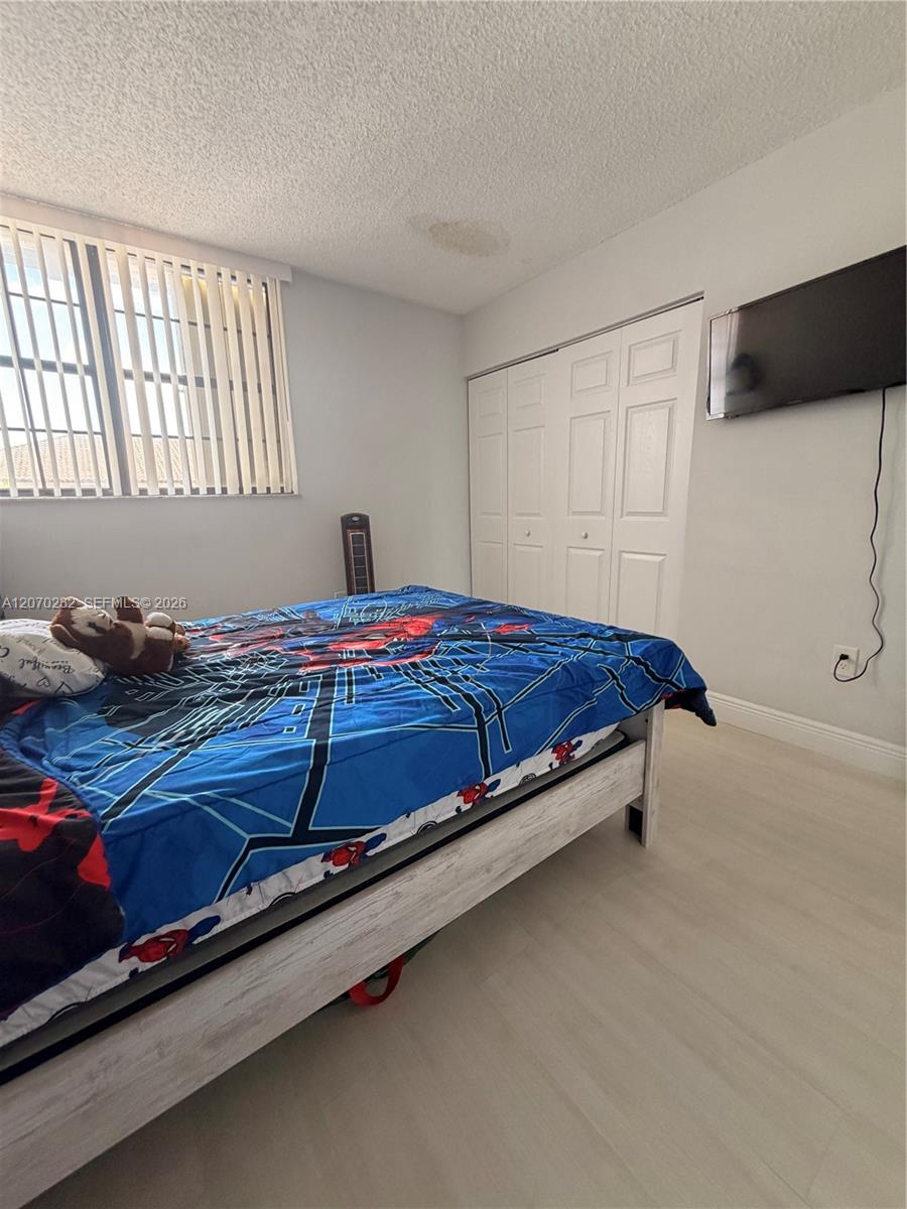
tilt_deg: -12.9
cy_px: 604
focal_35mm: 14
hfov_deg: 85.7
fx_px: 489
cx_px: 454
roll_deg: +3.0
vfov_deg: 102.1
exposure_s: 1/60
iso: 200
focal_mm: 2.22
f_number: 2.2
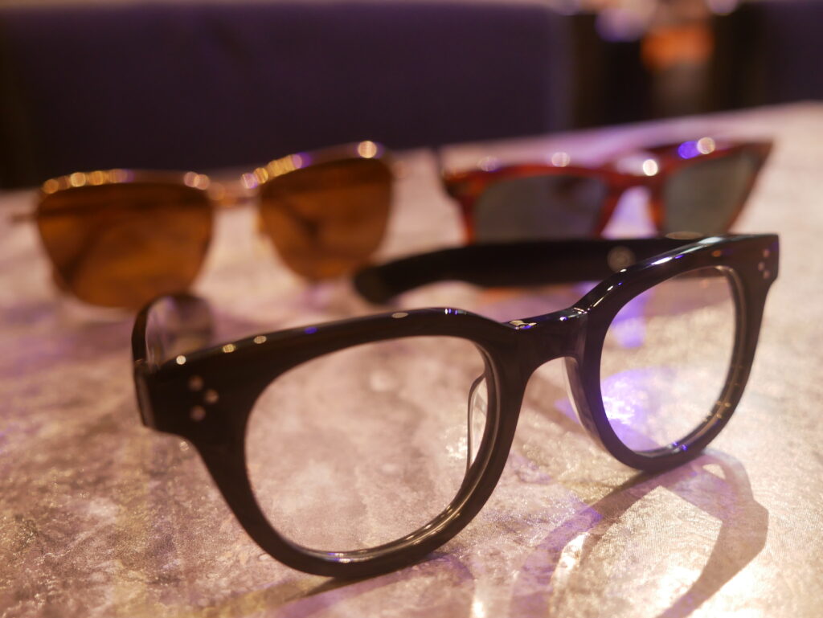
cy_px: 309
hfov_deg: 46.8
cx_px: 412
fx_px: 951
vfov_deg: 36.0
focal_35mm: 40
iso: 800
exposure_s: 1/10
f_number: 3.2
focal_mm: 20
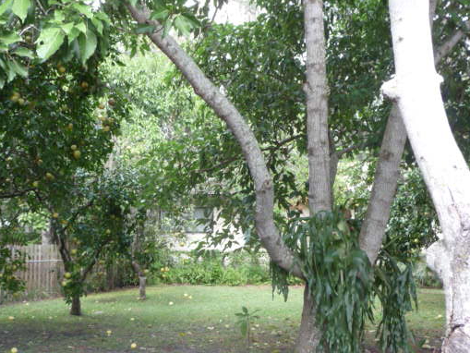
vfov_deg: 32.7
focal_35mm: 44
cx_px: 190
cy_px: 220
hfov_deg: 42.7
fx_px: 598
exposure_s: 1/40
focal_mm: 4.7
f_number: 3.3
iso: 100
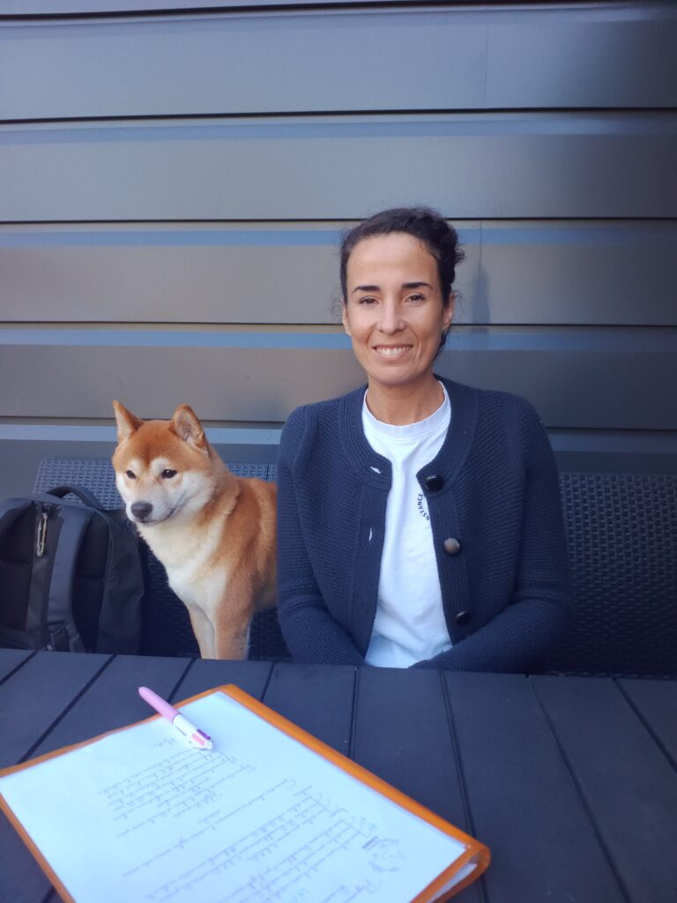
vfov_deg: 71.6
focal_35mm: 24
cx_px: 338
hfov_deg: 56.8
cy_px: 452
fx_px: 626
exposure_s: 1/1042
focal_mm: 5.89
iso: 800
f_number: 1.4
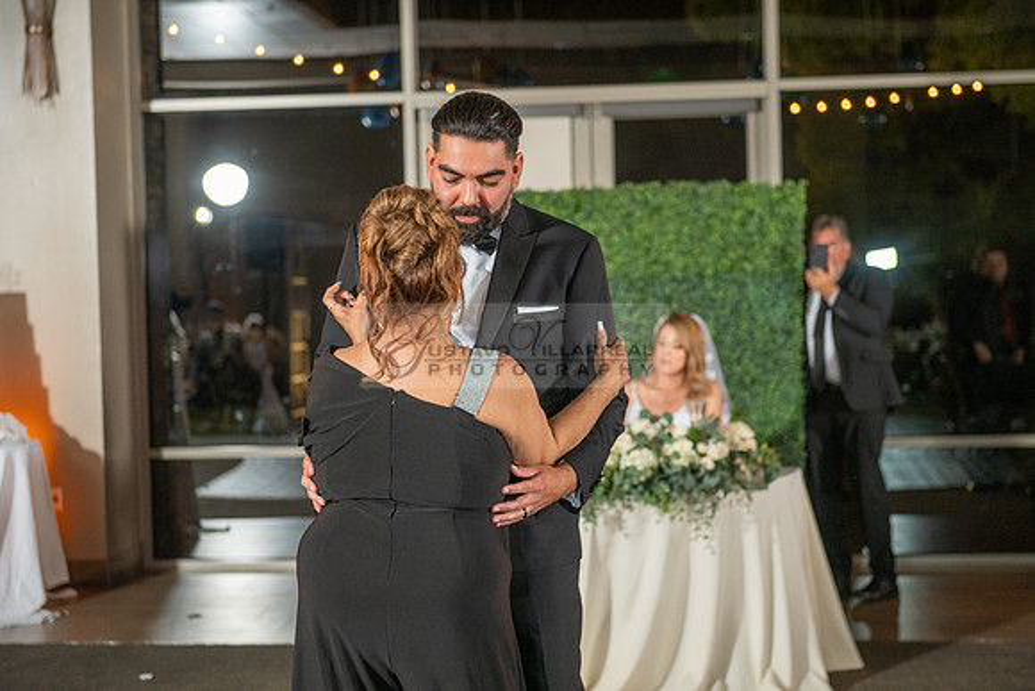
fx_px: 2013
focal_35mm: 70
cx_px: 518
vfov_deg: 19.5
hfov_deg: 28.8
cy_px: 346
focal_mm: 70
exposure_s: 1/160
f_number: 3.5
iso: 800
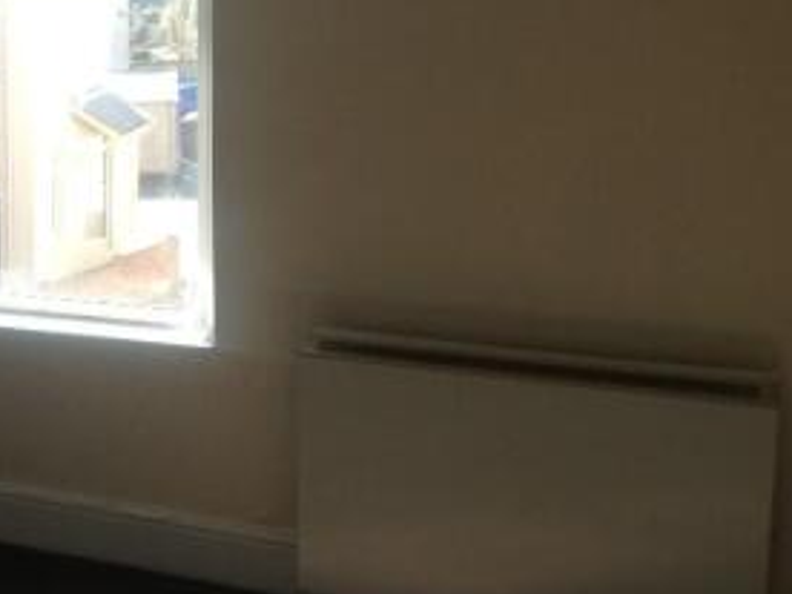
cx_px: 24
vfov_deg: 19.9
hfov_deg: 25.2
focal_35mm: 74
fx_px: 1693
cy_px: 234
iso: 50
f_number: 2.4
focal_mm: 4.28
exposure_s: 1/215
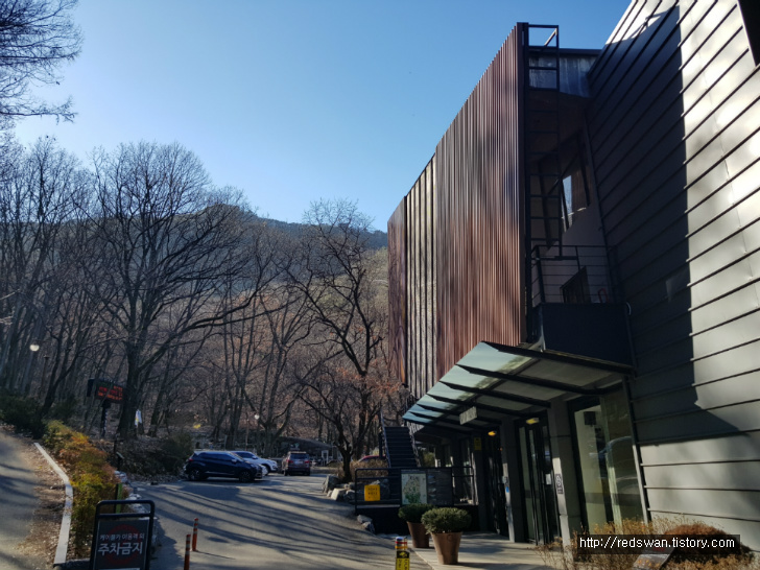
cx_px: 380
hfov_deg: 67.3
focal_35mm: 26
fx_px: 571
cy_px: 285
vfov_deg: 53.1
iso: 40
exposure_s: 1/1372
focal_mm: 4.2
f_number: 1.7
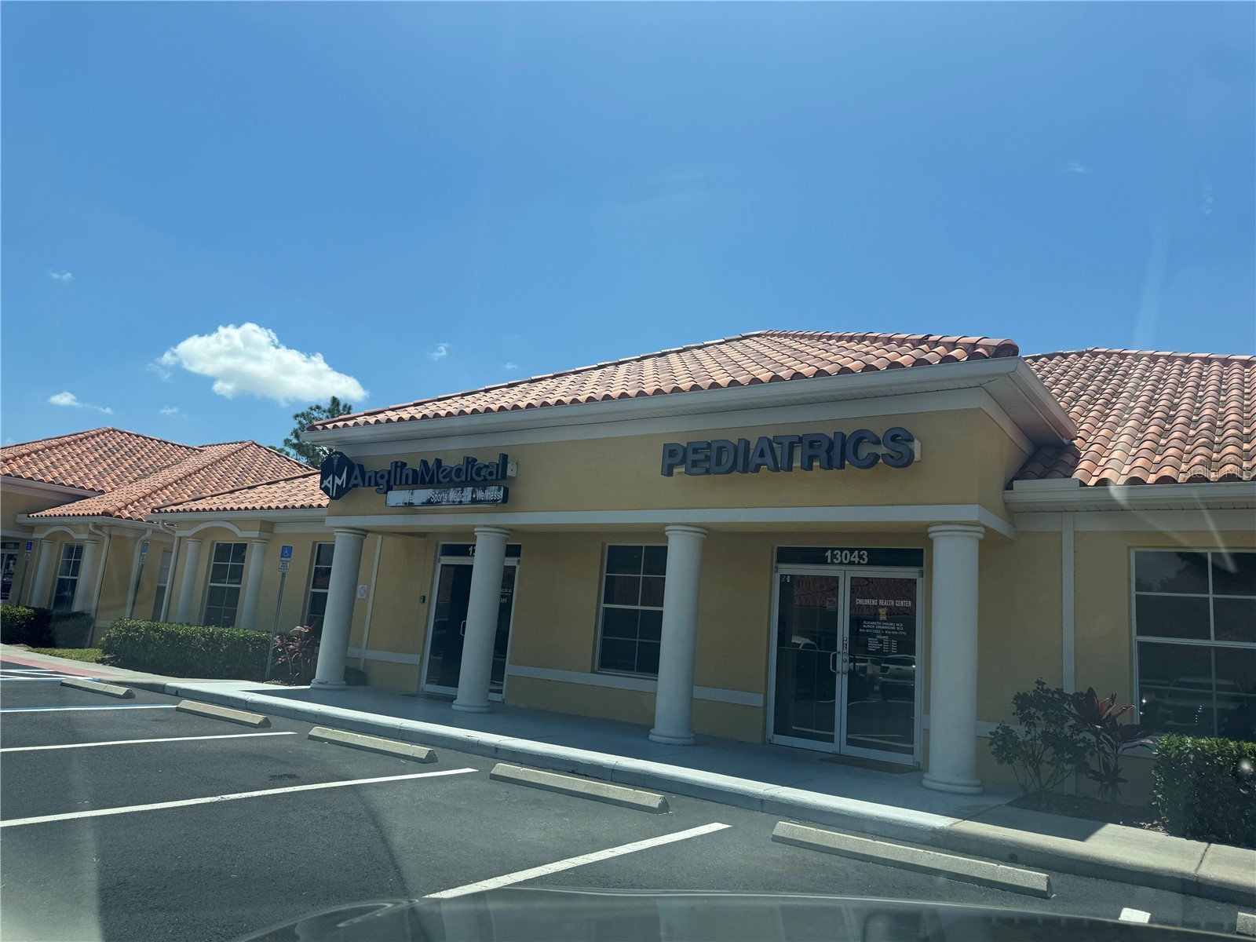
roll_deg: -5.2
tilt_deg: +11.0
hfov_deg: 71.6
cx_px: 628
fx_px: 871
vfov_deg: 56.8
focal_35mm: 24
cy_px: 471
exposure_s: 1/4167
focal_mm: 6.76
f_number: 1.78
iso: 80
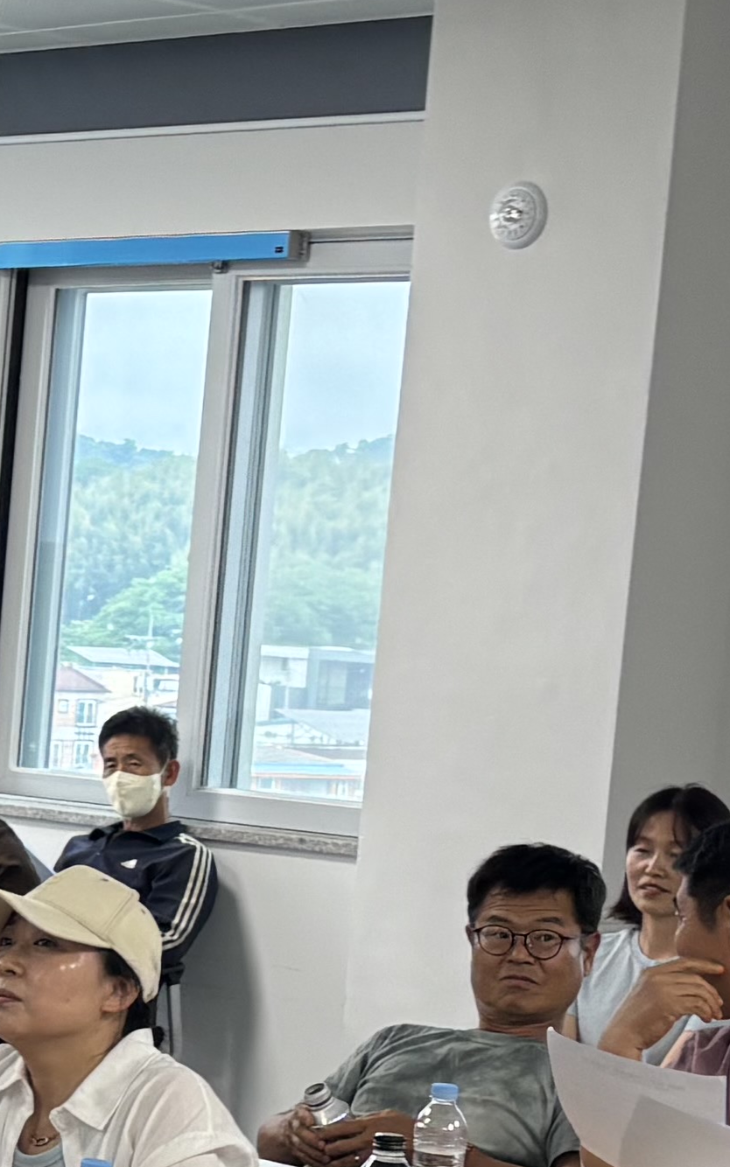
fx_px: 3755
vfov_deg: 17.5
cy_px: 926
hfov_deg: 10.6
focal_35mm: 118
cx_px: -451
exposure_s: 1/60
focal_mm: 5.96
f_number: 1.6
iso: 64
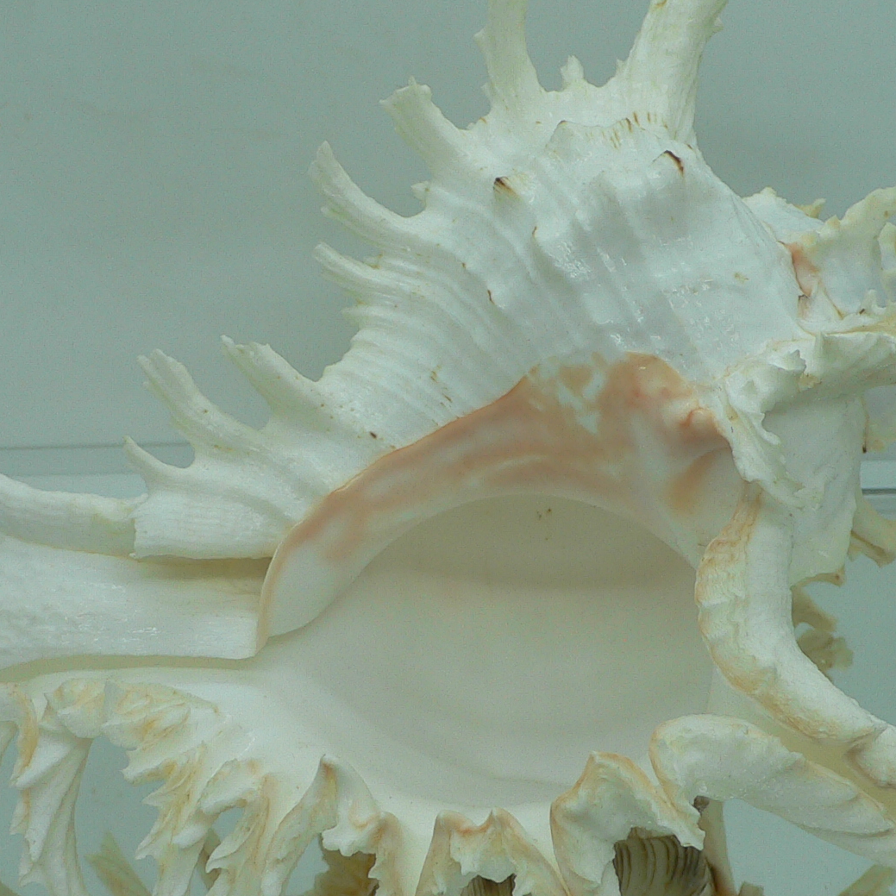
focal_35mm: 60
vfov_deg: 28.6
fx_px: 1757
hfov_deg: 28.6
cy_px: 512
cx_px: 528
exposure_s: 1/80
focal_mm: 4.6
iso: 80
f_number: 2.8
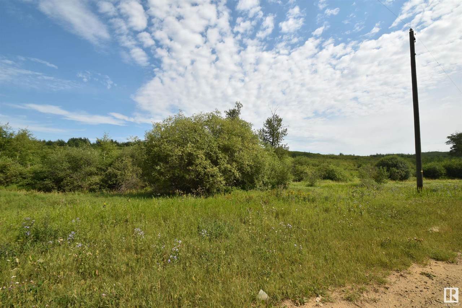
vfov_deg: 77.4
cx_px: 231
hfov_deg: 100.4
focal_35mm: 15
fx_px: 193
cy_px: 154
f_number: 11
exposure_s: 1/200
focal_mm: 10
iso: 100
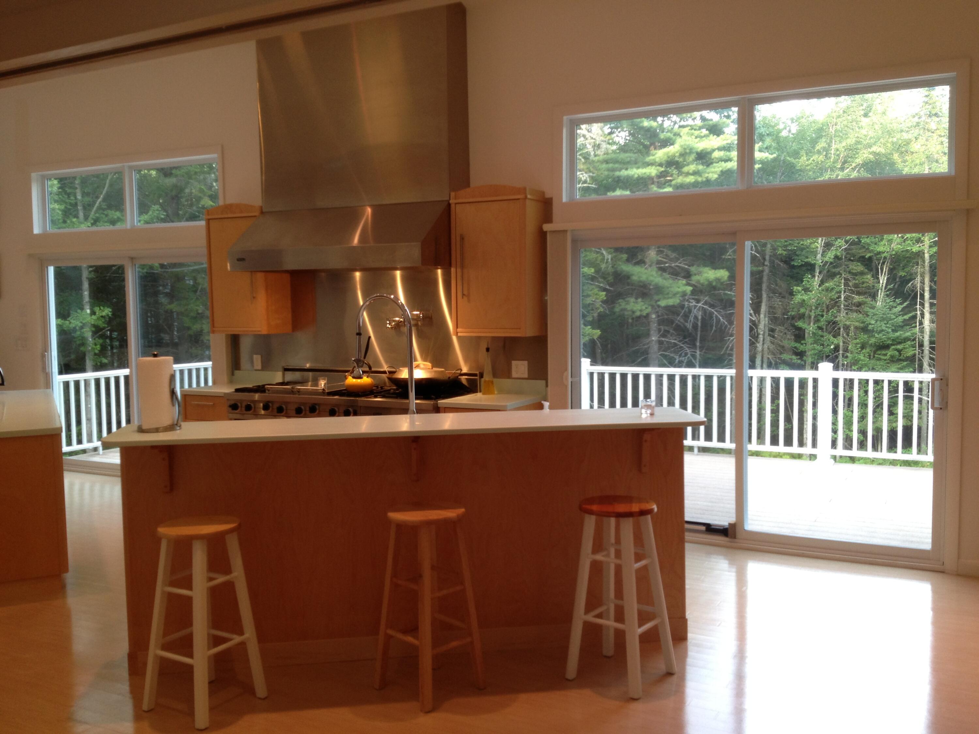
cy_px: 367
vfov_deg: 40.7
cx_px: 490
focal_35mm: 35
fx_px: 990
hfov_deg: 52.6
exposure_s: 1/30
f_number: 2.4
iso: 64
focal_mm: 4.28
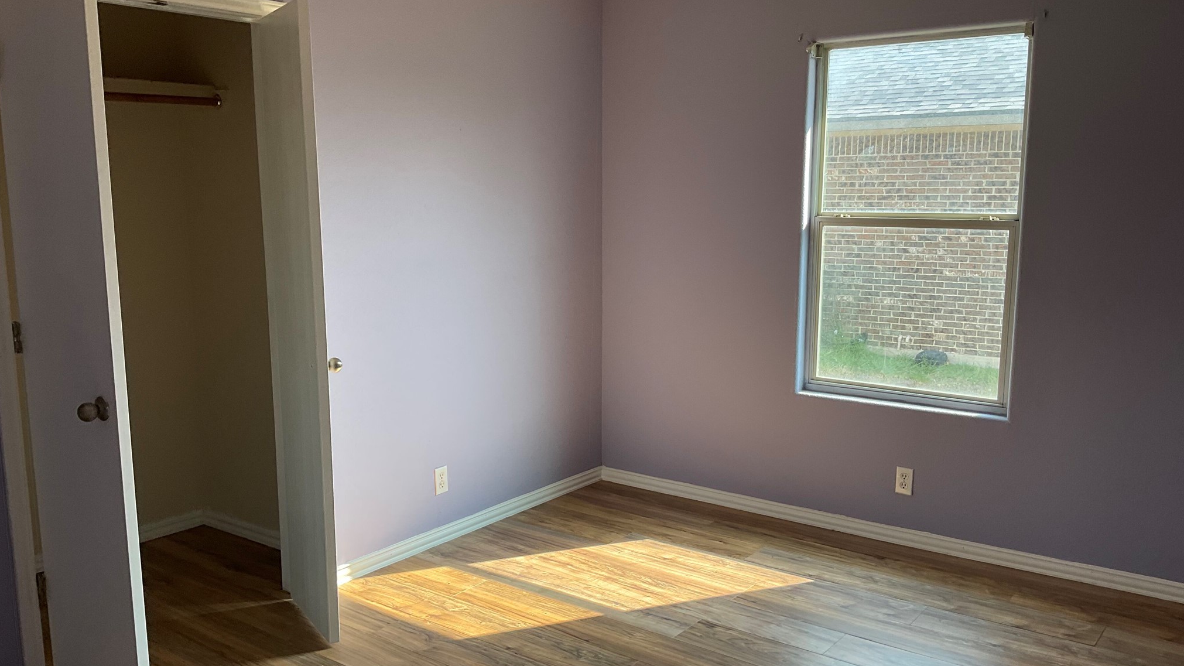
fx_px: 1005
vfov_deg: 36.7
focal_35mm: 32
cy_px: 354
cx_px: 588
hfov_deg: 61.0
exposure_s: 1/122
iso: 25
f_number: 1.8
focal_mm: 3
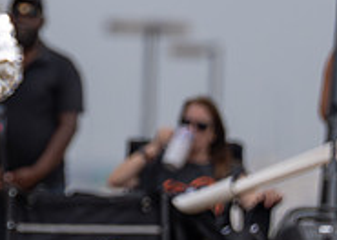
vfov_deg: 0.9
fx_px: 15117
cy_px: -38
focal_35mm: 1580
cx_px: -131
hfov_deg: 1.3
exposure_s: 1/5000
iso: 160
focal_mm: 200
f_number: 2.8
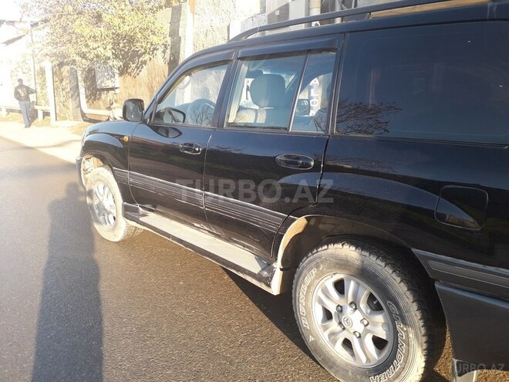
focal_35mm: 27
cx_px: 254
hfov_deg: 65.3
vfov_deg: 51.4
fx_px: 397
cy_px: 191
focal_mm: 3.6
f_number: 1.9
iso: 40
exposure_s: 1/188
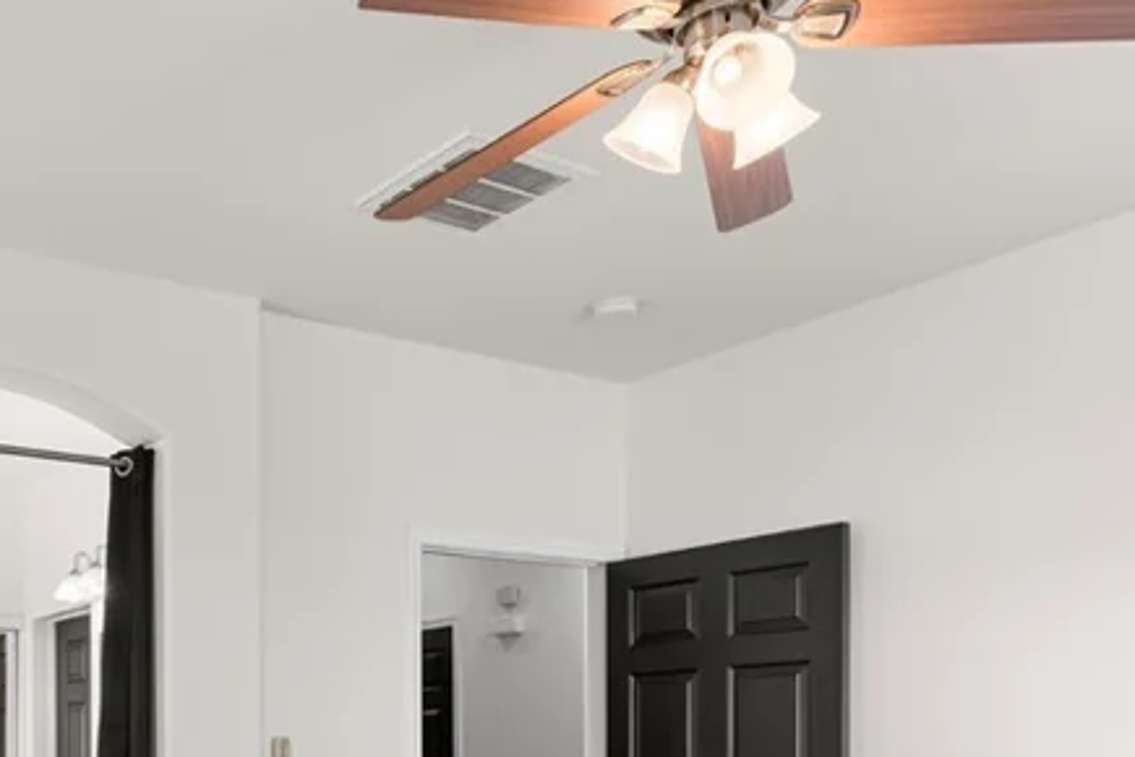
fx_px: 1261
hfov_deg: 44.3
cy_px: 782
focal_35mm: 40
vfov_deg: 30.7
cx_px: 120
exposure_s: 1/10
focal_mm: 17
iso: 400
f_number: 8
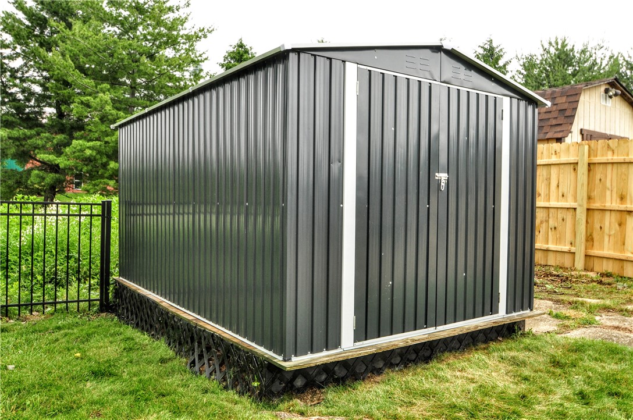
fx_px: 500
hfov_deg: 64.6
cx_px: 316
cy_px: 210
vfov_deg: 45.5
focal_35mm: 28
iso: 400
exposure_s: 1/200
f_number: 8
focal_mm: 19
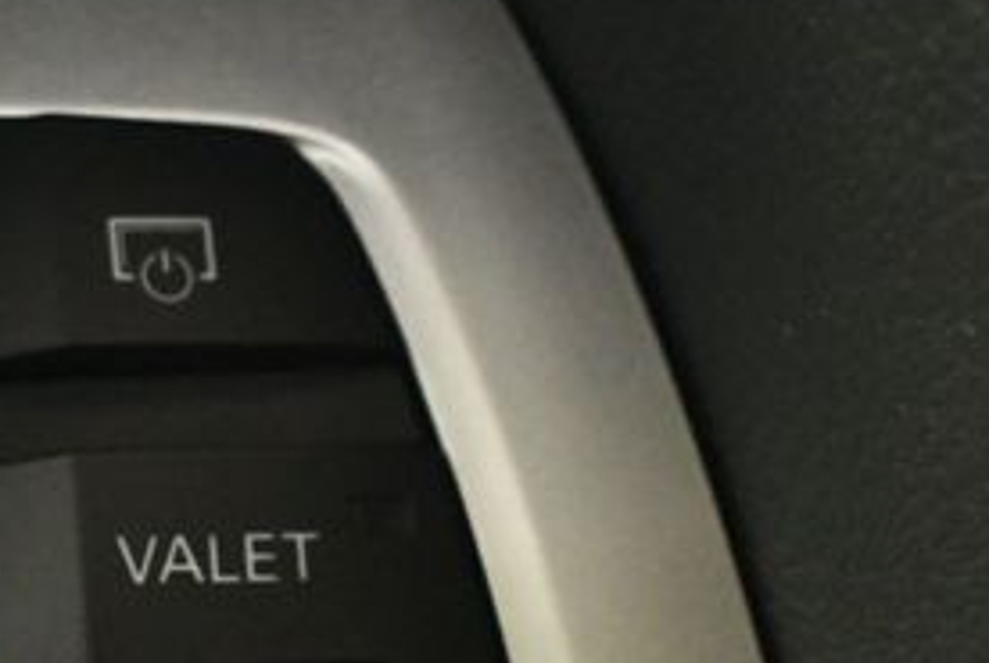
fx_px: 2807
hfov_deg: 19.7
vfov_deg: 13.4
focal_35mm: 102
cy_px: 484
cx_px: 143
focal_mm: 22
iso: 6400
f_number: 3.8
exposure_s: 1/60
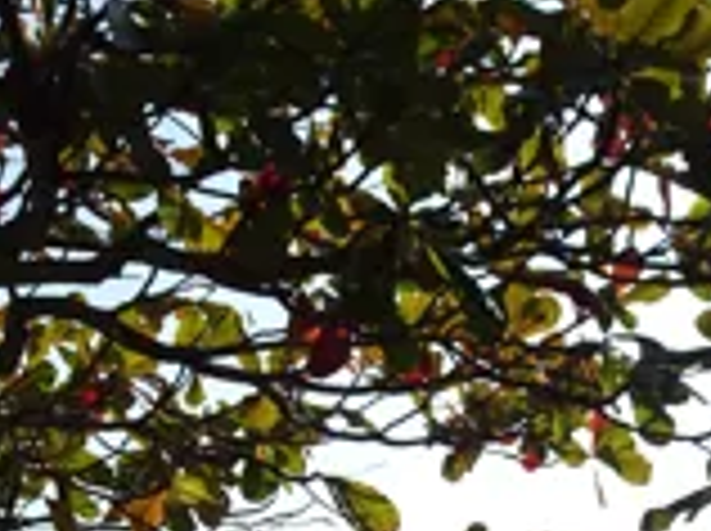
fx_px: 1497
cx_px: 490
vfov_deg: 18.6
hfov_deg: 26.5
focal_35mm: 73
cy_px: 698
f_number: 3.5
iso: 80
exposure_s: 1/800
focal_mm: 4.1
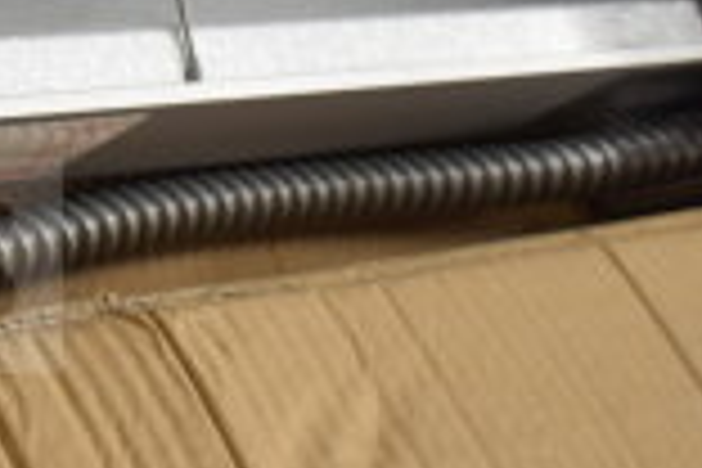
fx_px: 2281
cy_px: 16
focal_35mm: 117
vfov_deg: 11.6
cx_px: -446
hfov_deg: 15.7
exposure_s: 1/30
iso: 640
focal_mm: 20
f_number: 3.8
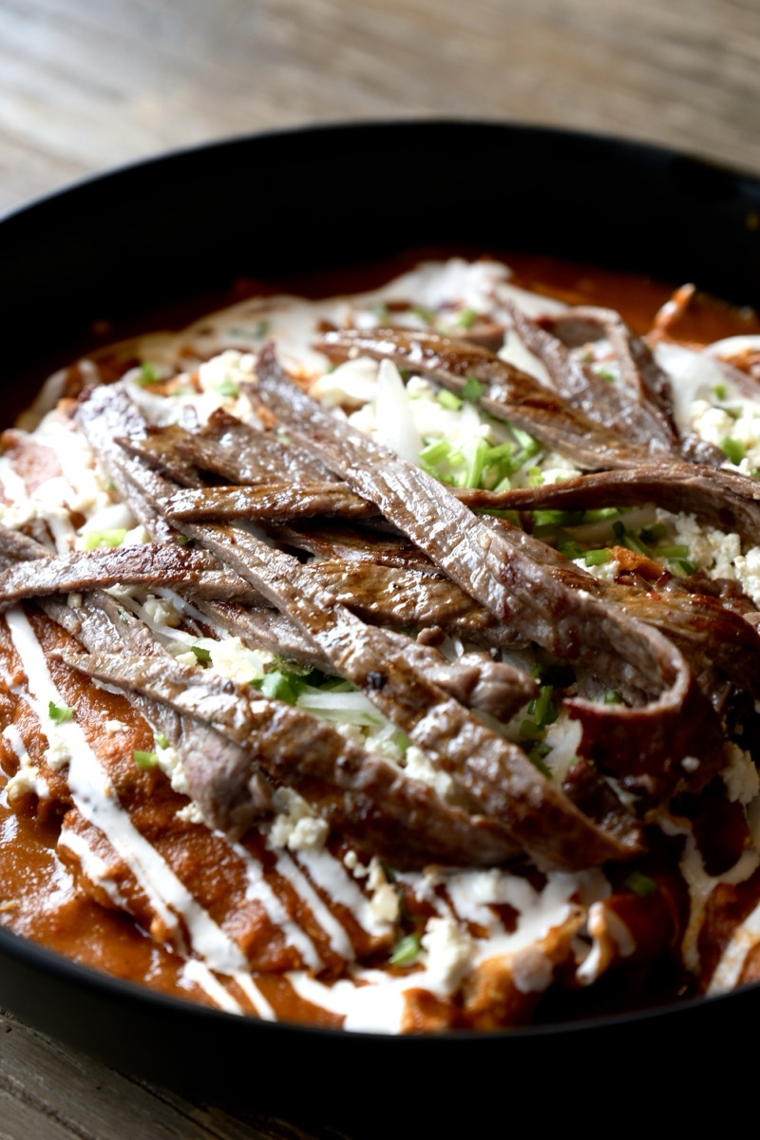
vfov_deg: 24.5
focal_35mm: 83
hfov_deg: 16.5
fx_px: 2628
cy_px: 570
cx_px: 380
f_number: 4
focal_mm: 55
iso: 400
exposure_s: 1/125
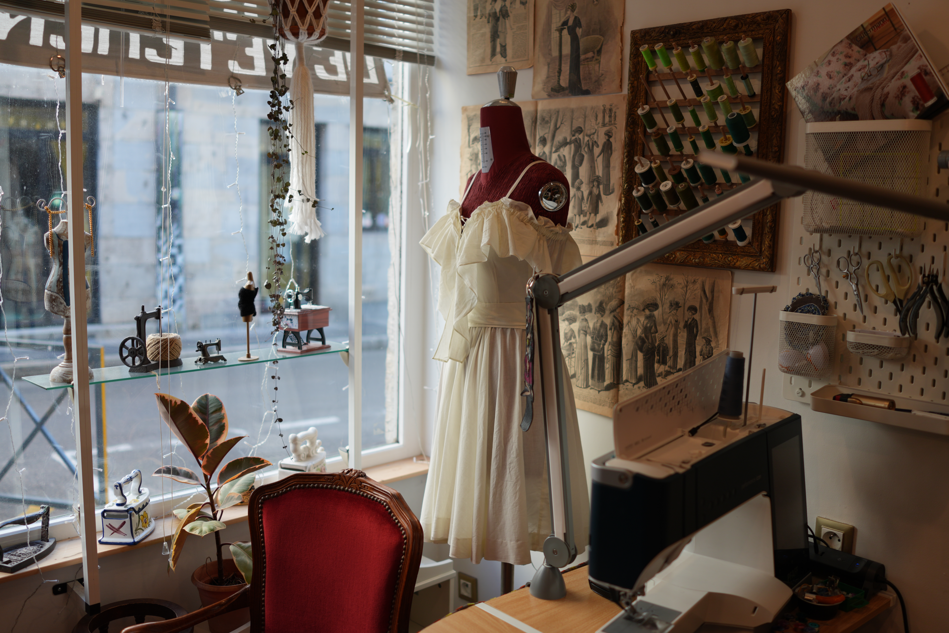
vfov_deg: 37.9
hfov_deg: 54.4
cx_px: 474
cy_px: 316
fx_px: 923
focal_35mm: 35
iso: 160
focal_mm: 35
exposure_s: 1/250
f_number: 2
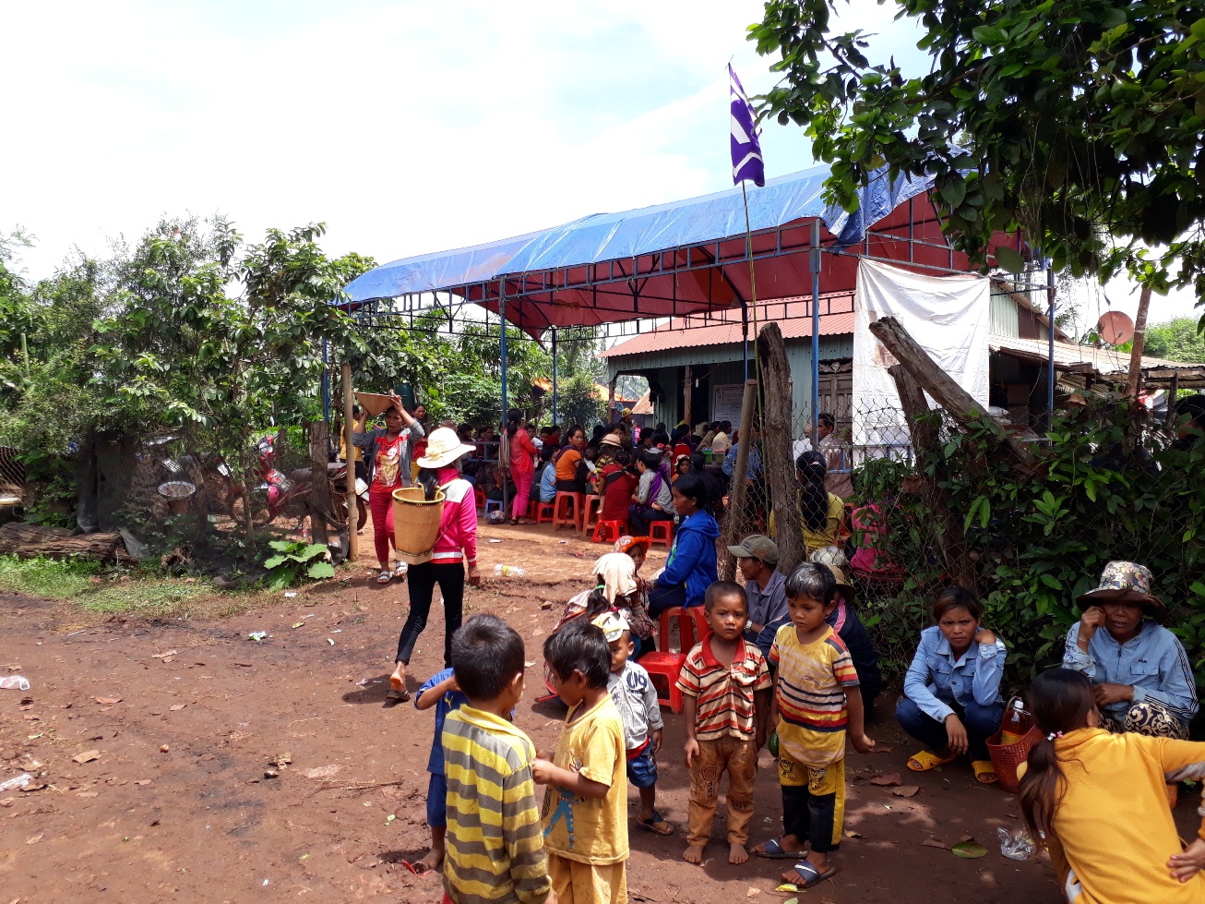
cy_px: 452
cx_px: 602
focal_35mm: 27
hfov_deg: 65.3
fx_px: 940
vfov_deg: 51.3
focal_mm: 3.6
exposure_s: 1/677
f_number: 1.9
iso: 40
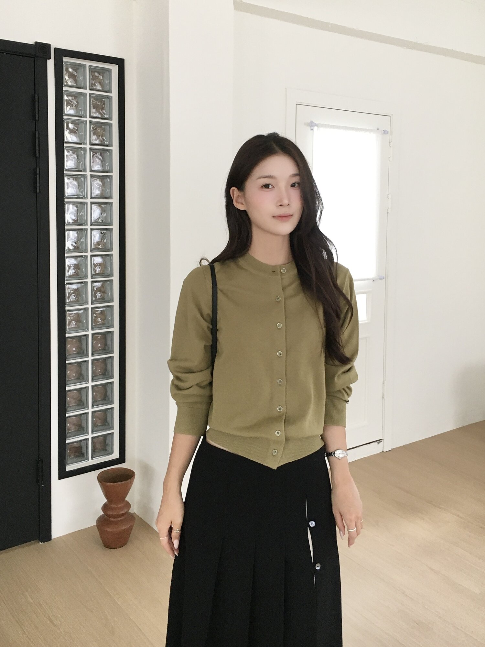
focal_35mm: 29
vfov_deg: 61.7
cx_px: 242
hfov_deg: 48.2
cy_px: 324
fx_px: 542
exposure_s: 1/30
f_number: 2.2
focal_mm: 4.15
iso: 40
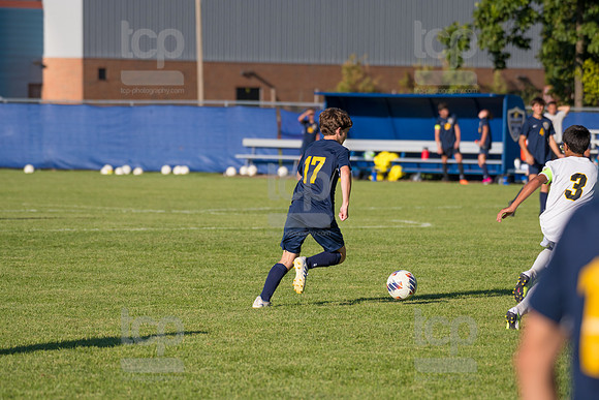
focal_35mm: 240
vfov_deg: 5.7
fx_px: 3994
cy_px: 200
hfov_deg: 8.6
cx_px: 300
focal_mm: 240
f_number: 5.6
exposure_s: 1/2000
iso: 320
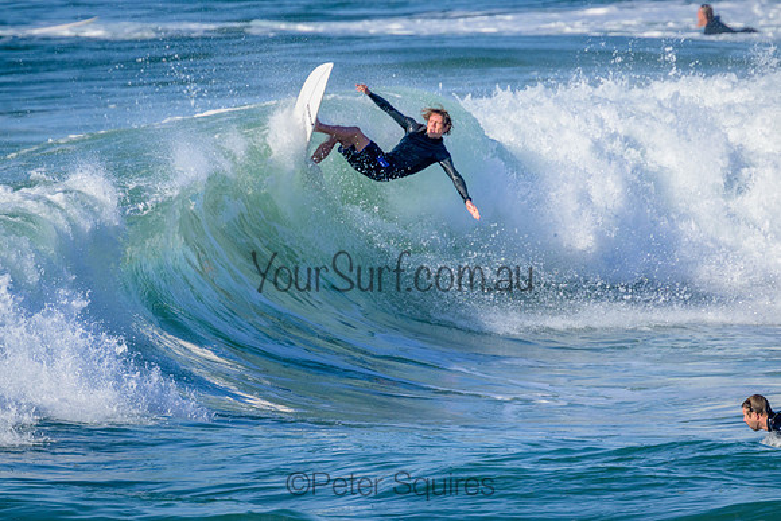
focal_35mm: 800
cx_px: 390
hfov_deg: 2.6
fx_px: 17359
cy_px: 260
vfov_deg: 1.7
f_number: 11
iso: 800
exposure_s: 1/2000
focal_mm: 800
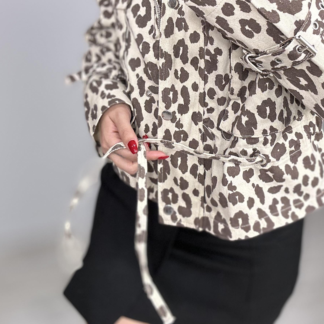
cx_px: 189
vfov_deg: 35.1
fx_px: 487
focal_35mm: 46
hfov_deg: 36.7
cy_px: 44
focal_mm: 2.69
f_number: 1.9
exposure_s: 1/50
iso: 64
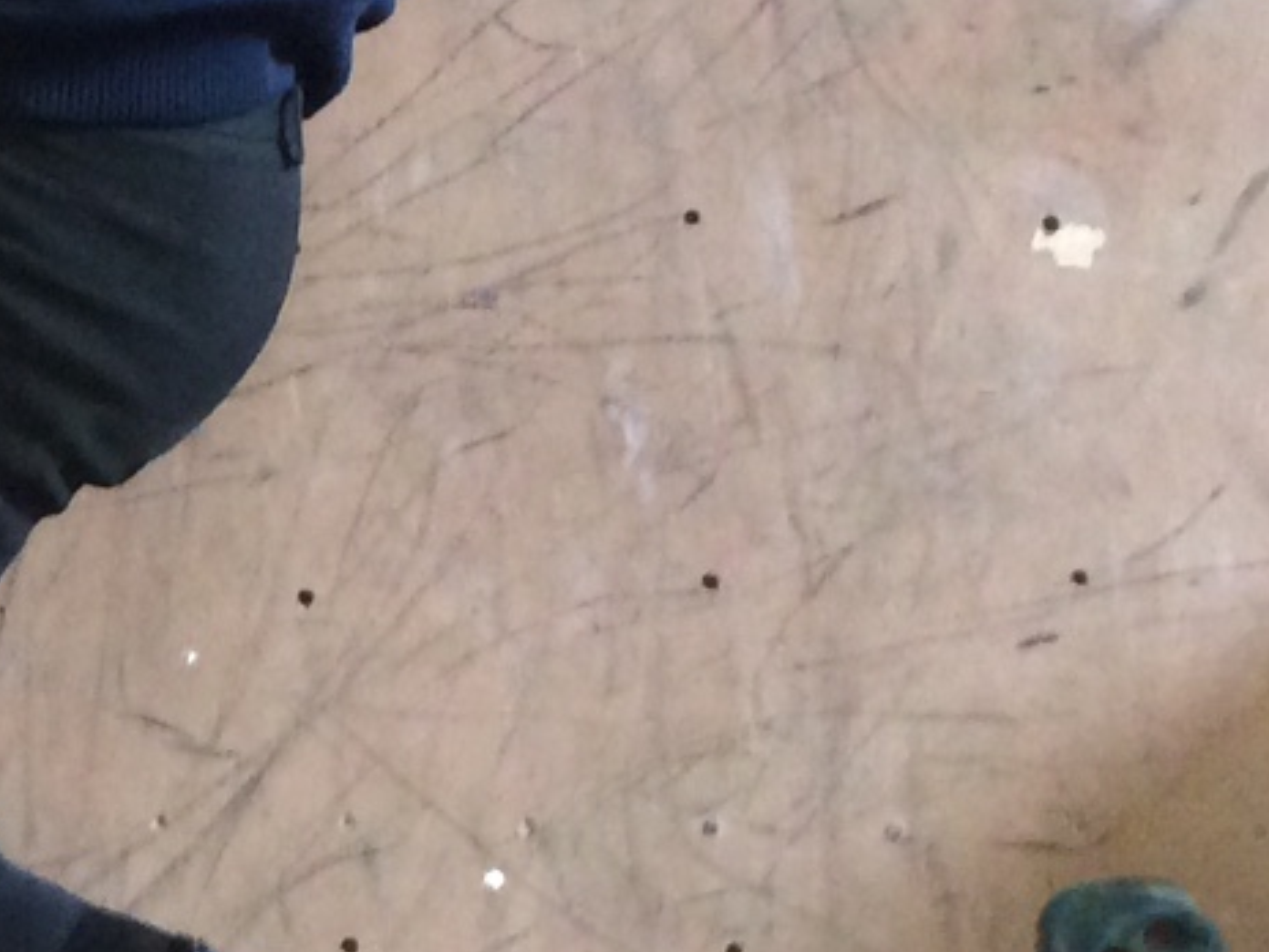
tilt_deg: +4.9
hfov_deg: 13.2
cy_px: -161
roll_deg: +0.4
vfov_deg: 11.4
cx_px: -1307
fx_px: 4692
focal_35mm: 128
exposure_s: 1/20
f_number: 2.2
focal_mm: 4.15
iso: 200
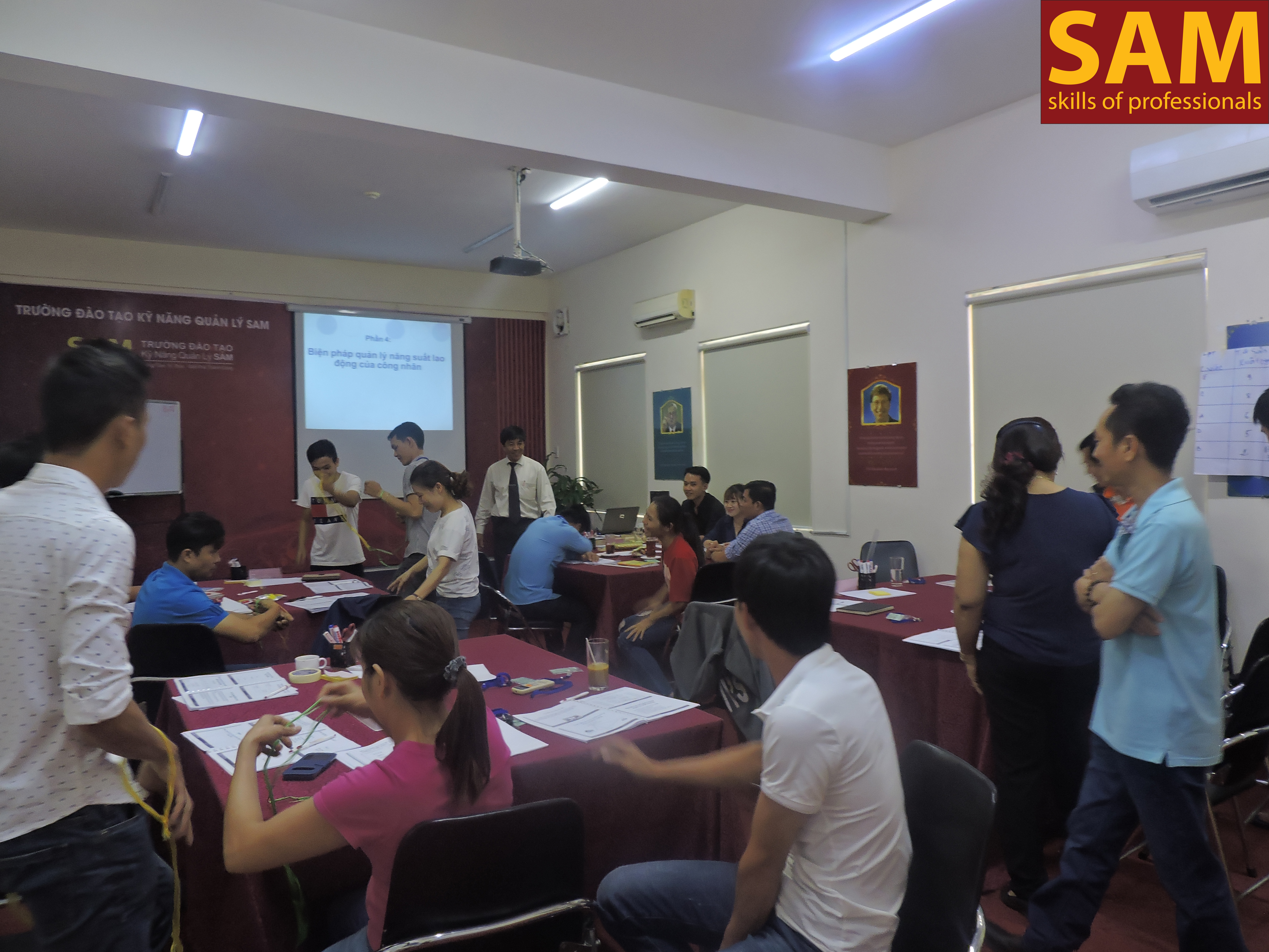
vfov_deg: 56.8
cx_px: 634
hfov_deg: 71.6
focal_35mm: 24
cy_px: 476
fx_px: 880
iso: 250
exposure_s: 1/30
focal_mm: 4.3
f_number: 3
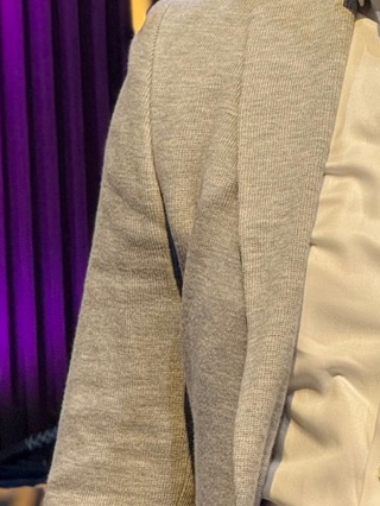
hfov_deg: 4.4
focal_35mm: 338
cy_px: 49
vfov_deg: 5.8
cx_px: 511
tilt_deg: -2.5
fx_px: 4942
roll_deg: +1.2
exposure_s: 1/100
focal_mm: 15.66
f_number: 2.8
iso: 250
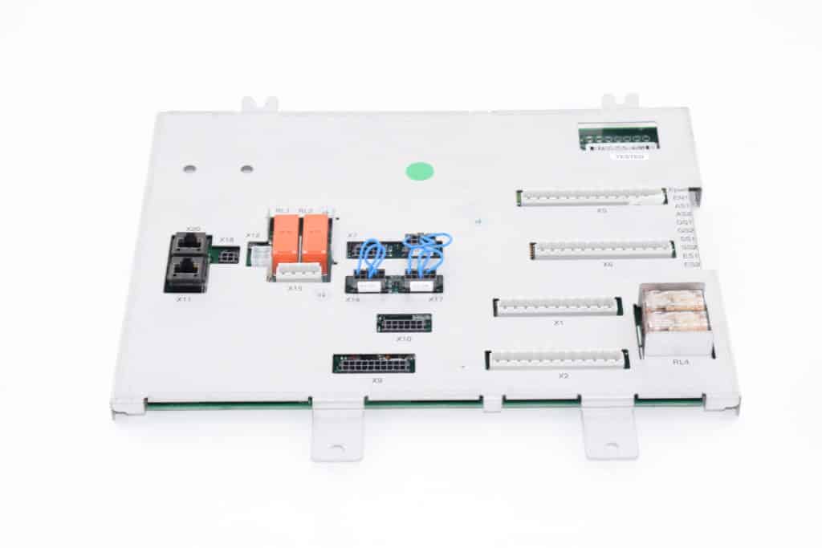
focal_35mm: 78
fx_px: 1781
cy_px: 274
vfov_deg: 17.5
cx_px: 411
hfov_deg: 26.0
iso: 200
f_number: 13
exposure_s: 1/40
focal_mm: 52
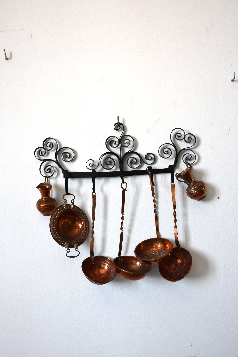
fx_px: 342
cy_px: 178
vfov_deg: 55.1
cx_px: 119
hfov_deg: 38.4
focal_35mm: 34
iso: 800
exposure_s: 1/125
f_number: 5.6
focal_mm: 23
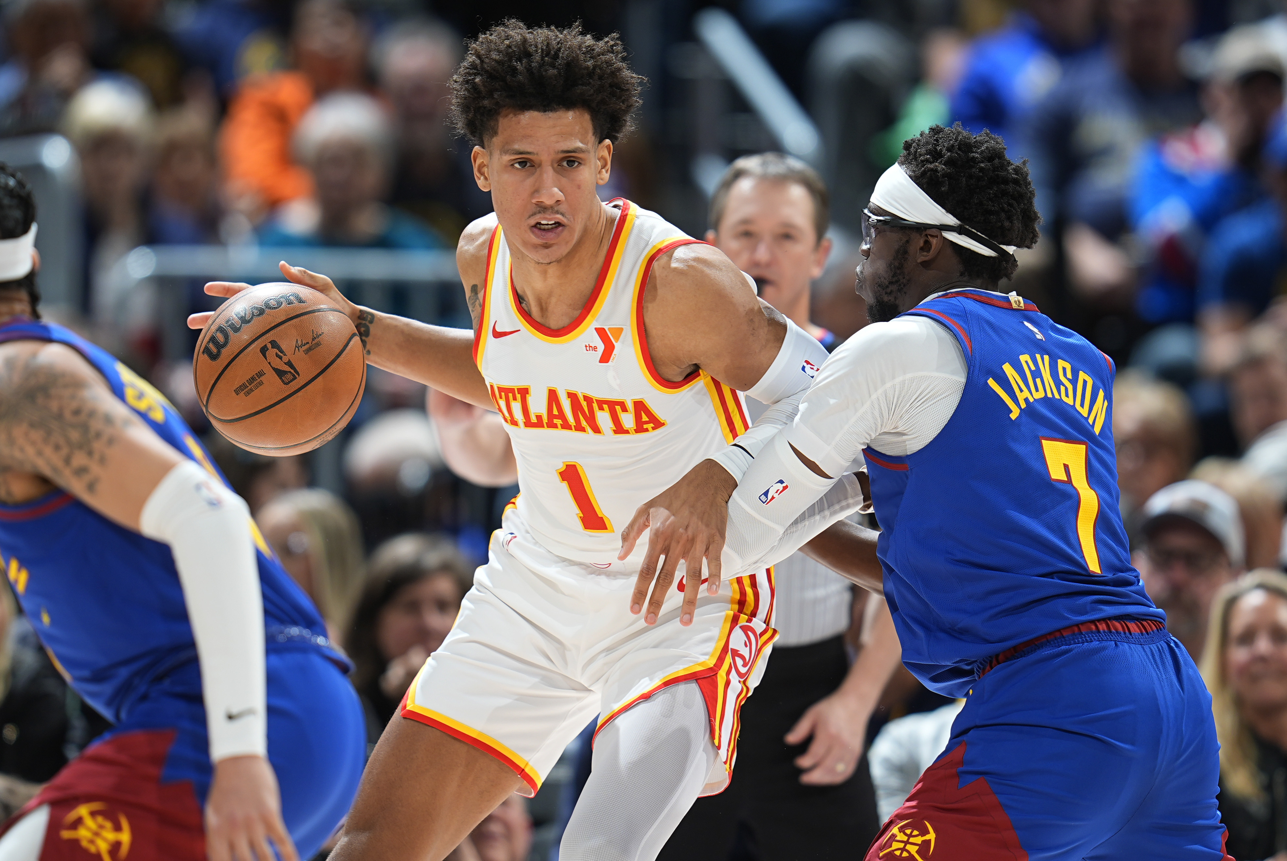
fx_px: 21468
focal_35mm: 600
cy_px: 430
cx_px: 644
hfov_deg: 3.4
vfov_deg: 2.3
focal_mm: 400
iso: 320
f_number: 3.2
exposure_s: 1/1600
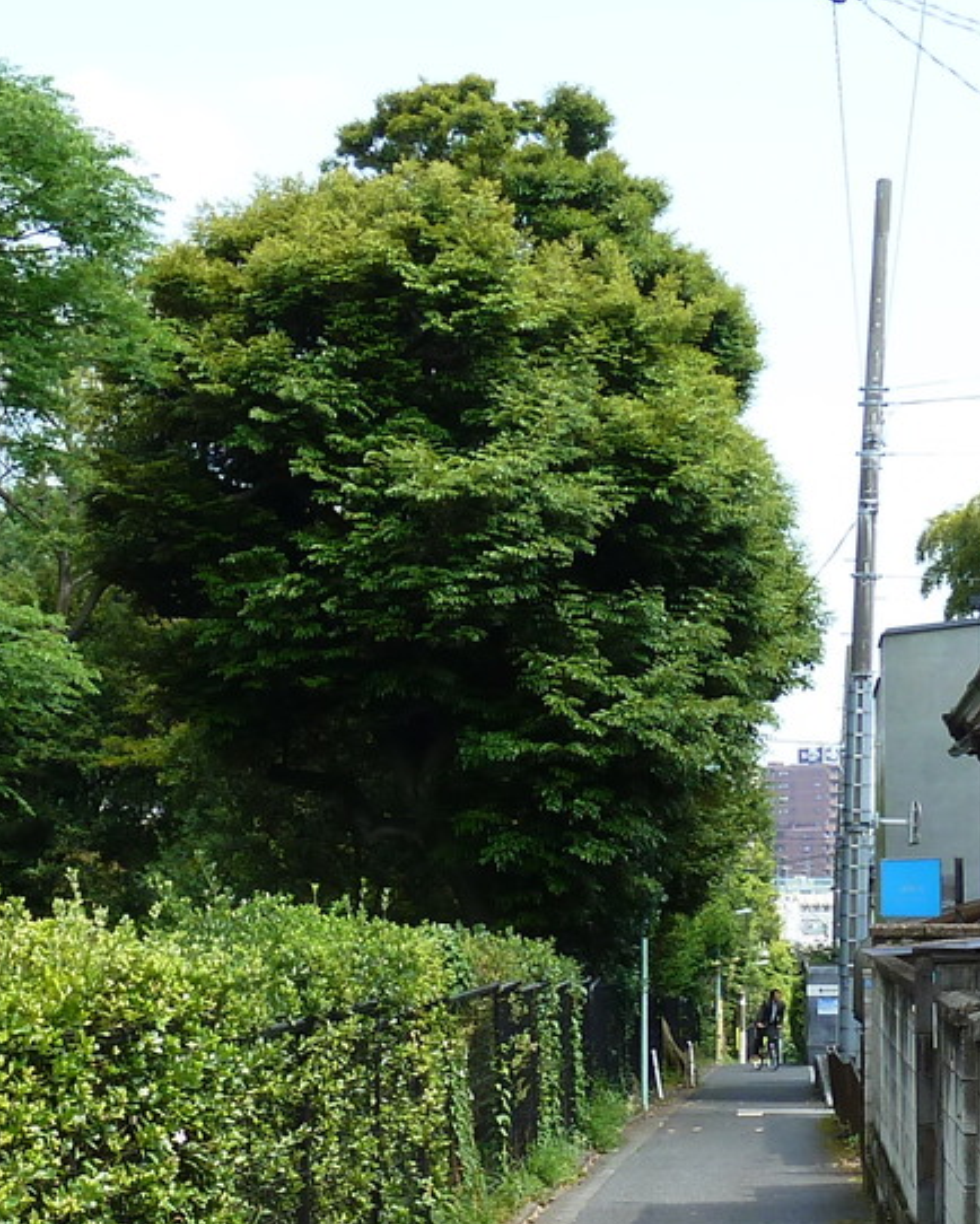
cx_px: 199
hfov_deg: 21.0
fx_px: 2609
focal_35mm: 72
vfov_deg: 26.1
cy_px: 894
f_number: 4
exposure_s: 1/200
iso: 80
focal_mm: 4.1
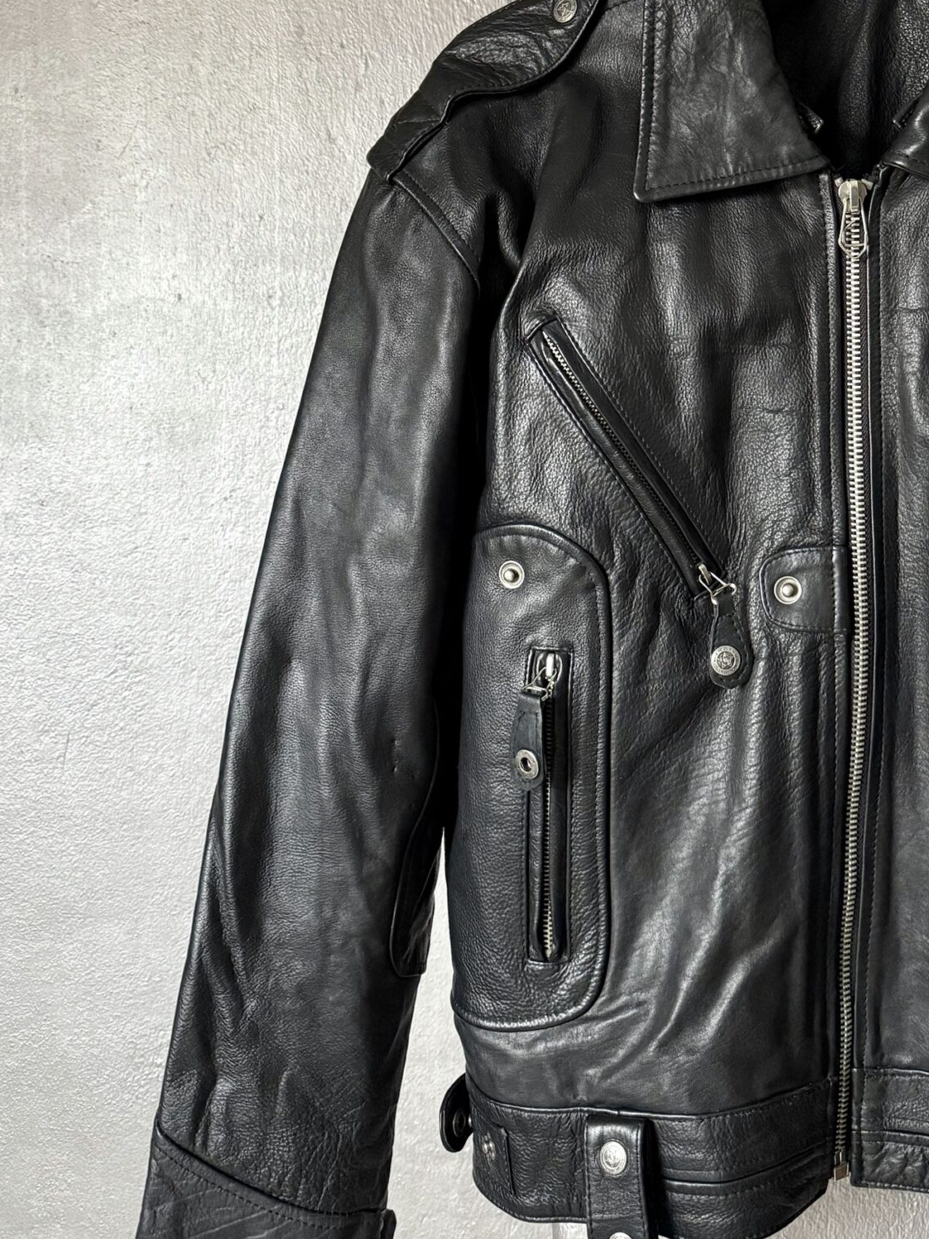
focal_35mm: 41
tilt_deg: +0.6
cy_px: 376
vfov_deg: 44.8
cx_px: 750
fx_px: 1467
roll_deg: +0.3
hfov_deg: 34.0
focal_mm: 6.76
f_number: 1.78
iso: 640
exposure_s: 1/60
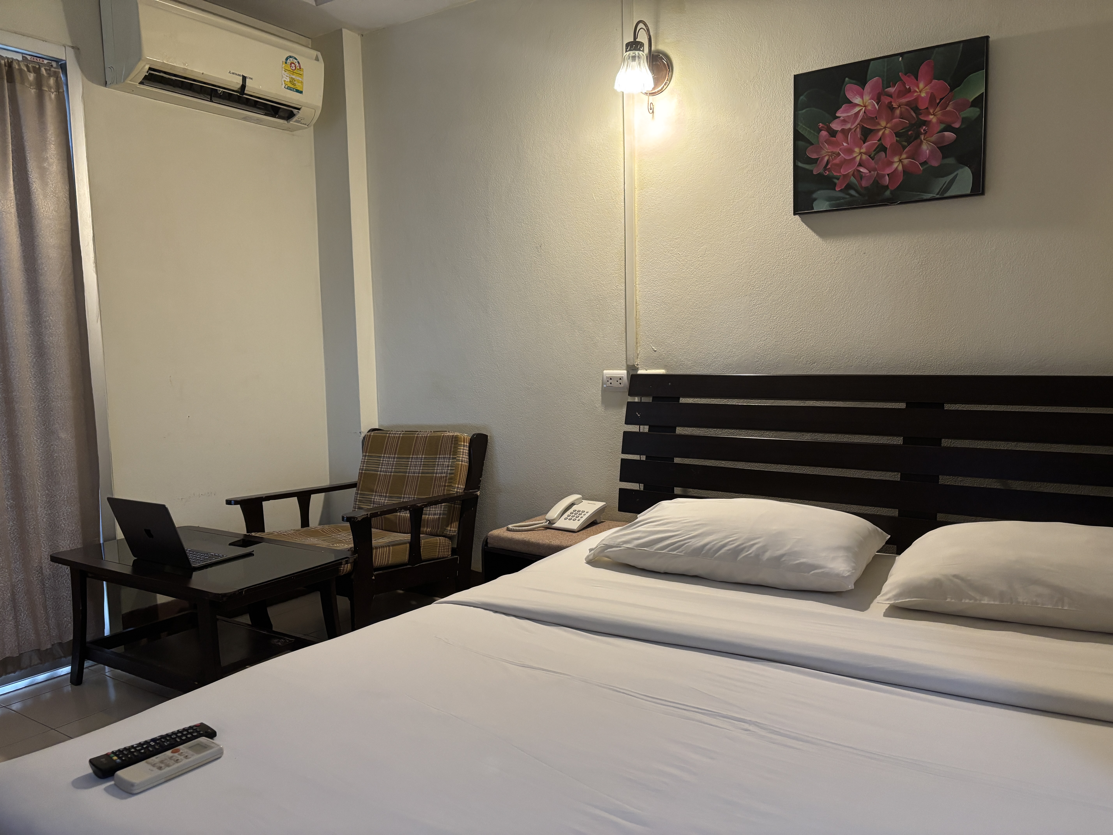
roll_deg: +2.0
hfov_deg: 67.3
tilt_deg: -5.9
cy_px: 418
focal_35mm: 26
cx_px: 556
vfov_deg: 53.1
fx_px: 836
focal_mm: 5.96
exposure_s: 1/50
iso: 250
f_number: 1.6
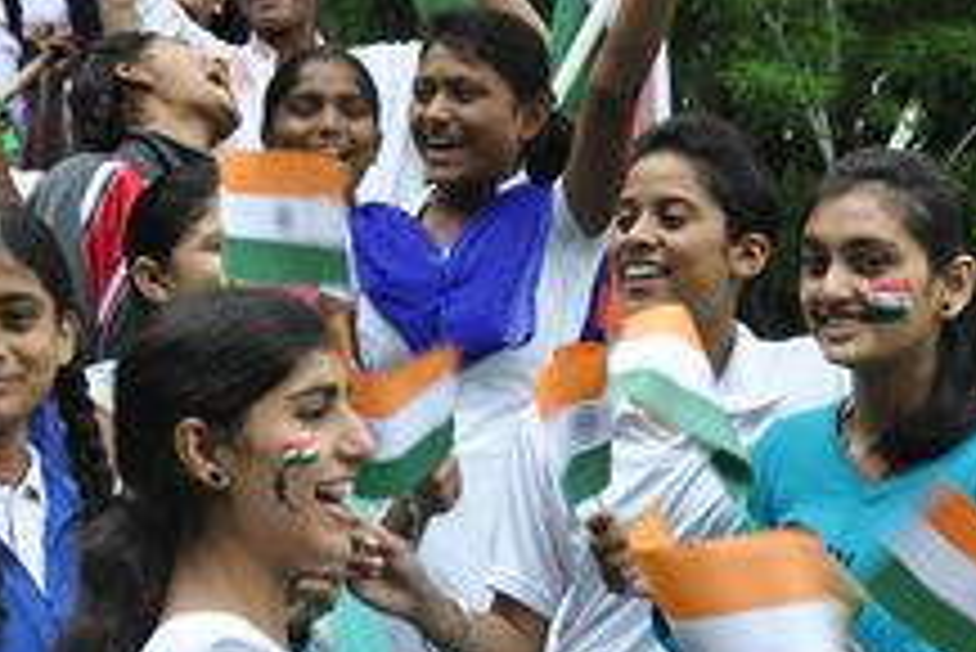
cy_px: 169
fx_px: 3825
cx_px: 229
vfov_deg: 9.7
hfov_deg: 14.5
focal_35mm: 141
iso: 800
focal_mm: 34
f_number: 8
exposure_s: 1/100
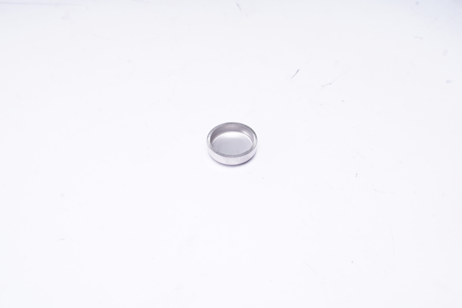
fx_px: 962
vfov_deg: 18.2
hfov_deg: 27.0
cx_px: 231
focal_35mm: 75
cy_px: 154
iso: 125
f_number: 11
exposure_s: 1/125
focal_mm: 75
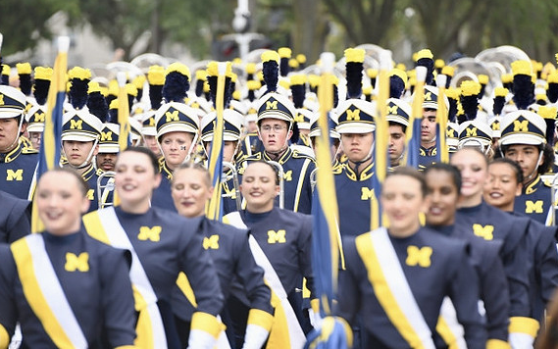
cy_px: 177
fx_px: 3788
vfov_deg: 5.3
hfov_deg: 8.4
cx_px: 281
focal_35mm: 249
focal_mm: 200
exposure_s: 1/1000
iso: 400
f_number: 3.5
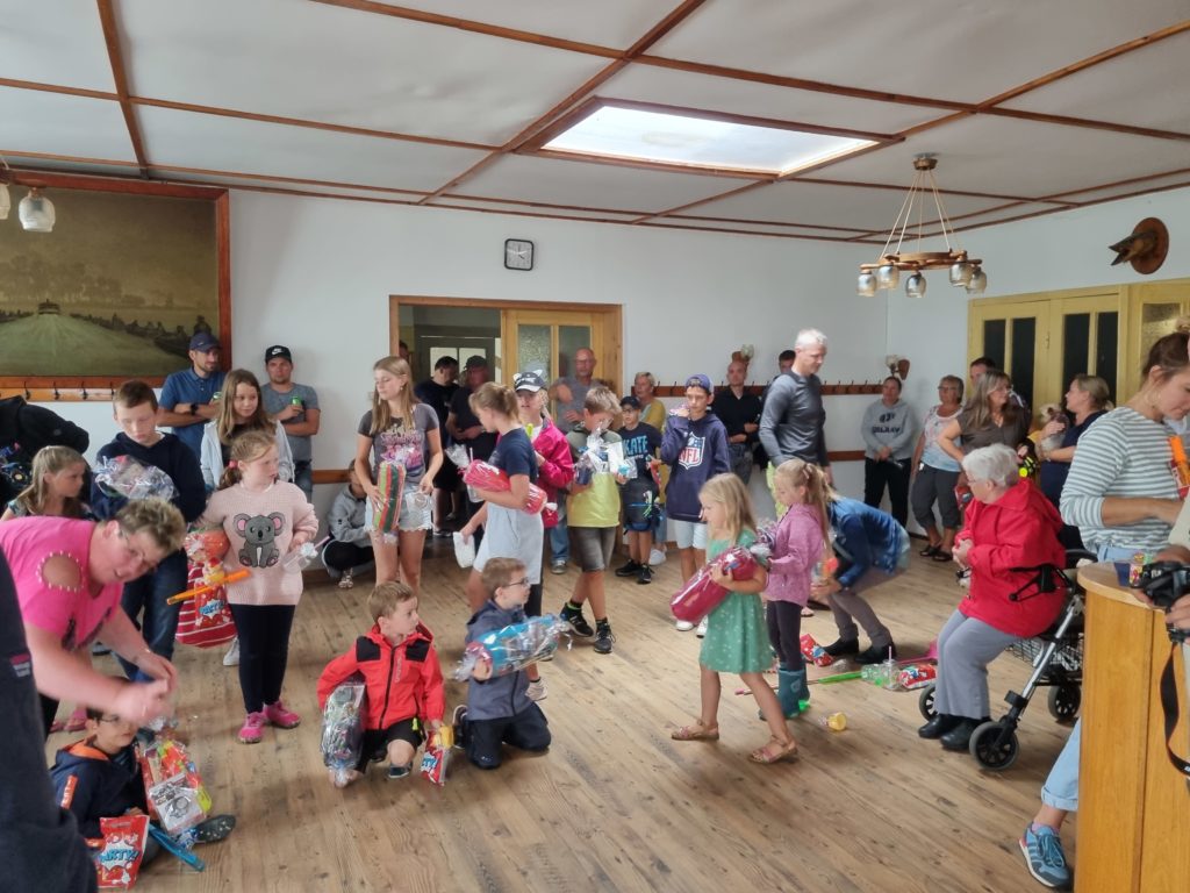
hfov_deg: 67.3
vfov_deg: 53.1
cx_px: 595
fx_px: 894
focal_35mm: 26
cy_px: 446
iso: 640
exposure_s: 1/50
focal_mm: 5.4
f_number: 1.8
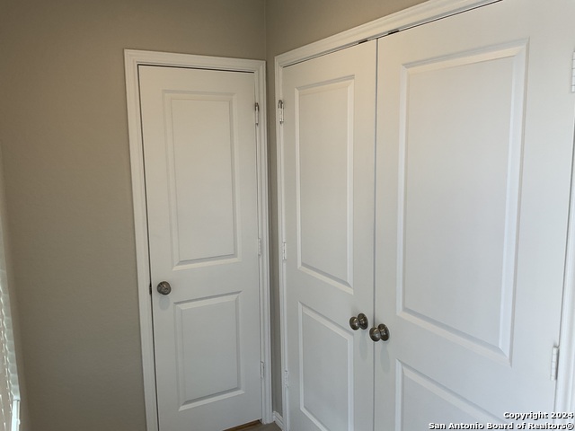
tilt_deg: -8.3
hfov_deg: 61.7
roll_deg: -0.3
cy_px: 216
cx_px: 288
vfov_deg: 48.2
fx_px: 482
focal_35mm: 29
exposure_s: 1/120
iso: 32
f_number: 1.8
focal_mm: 3
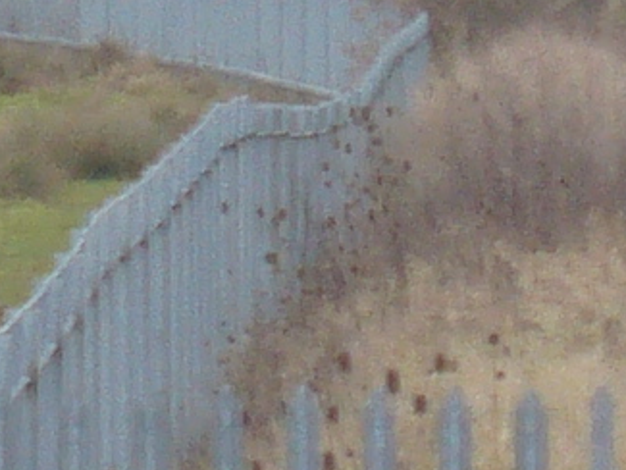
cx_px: -853
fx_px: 16806
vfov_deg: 1.6
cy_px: 15
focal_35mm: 929
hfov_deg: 2.1
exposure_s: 1/60
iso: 80
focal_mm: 19.4
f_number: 3.7
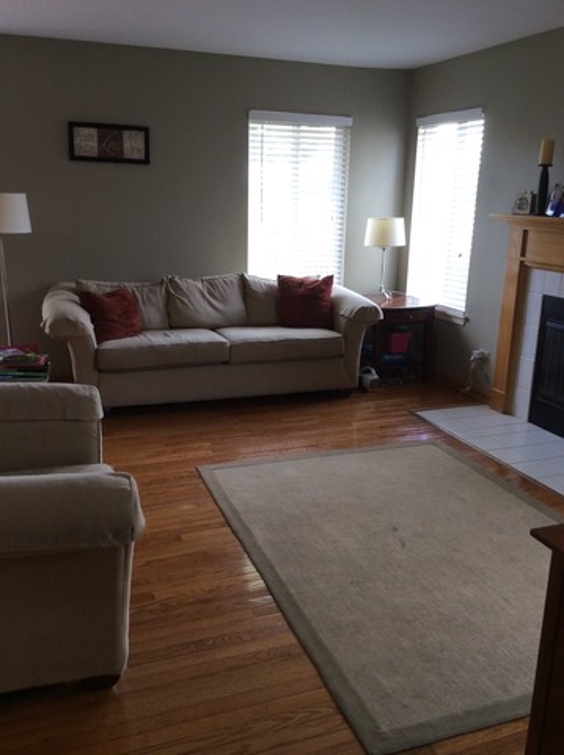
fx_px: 718
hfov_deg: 42.9
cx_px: 282
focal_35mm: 33
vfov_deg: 55.4
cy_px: 378
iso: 40
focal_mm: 3.3
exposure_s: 1/30
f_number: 2.4
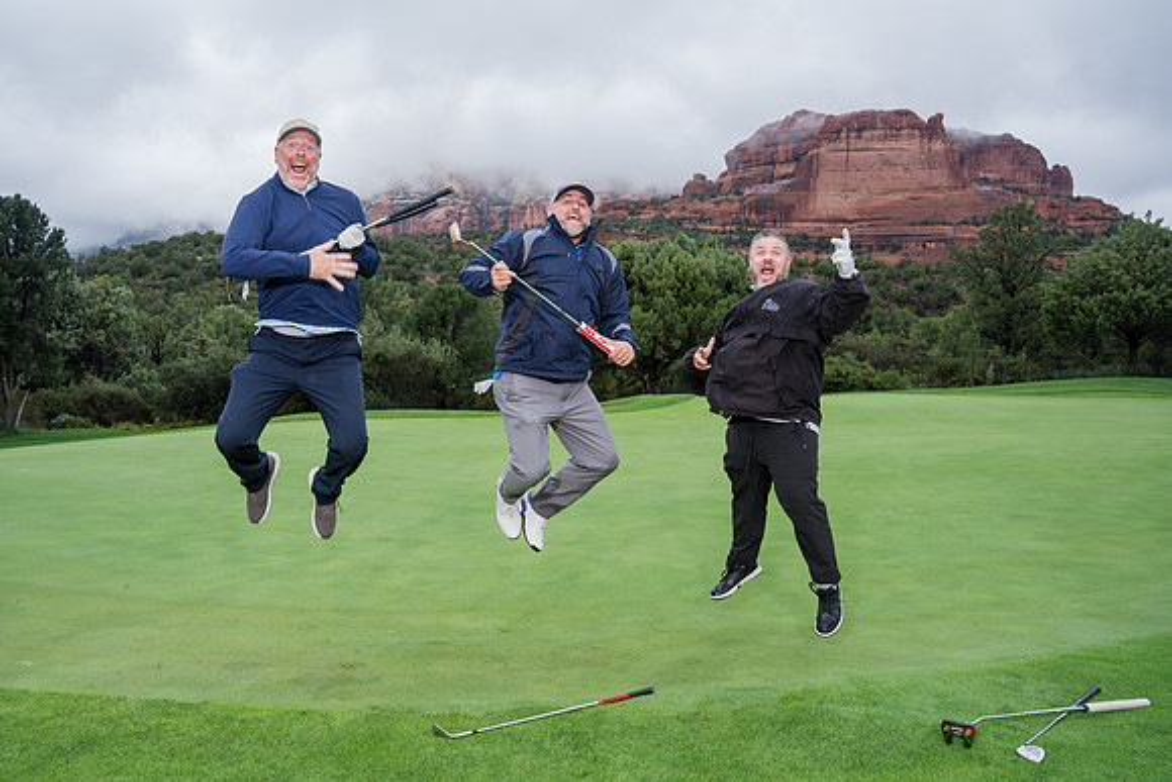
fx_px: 927
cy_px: 389
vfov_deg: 45.7
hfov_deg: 64.5
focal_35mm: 28
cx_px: 546
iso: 320
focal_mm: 26.3
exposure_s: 1/400
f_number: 5
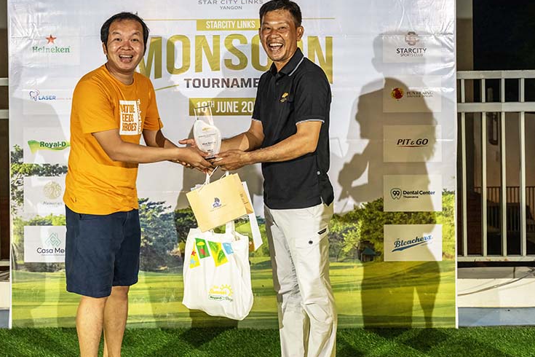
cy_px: 191
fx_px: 698
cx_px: 191
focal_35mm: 47
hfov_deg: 41.5
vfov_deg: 28.6
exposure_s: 1/200
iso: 2000
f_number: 5
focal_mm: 36
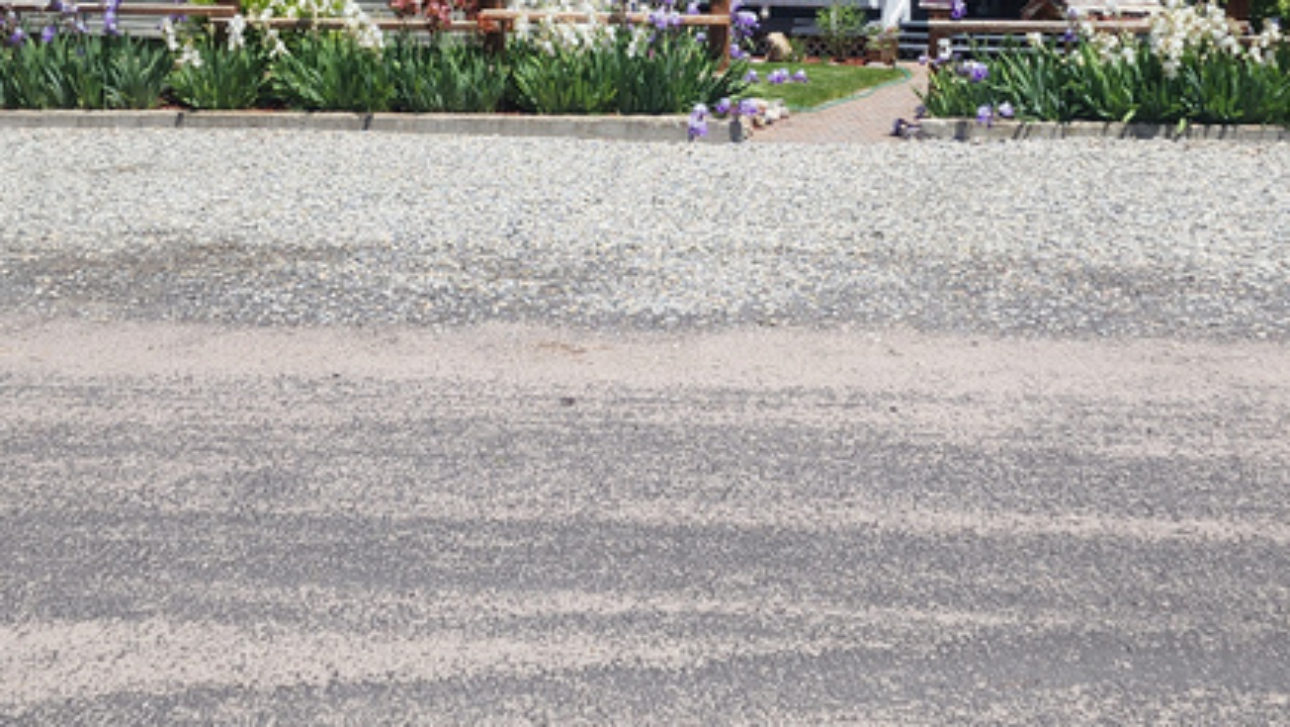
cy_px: 160
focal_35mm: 59
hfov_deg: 35.4
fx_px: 2019
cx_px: 685
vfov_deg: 20.2
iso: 12
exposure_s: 1/1117
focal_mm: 6.4
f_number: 1.8
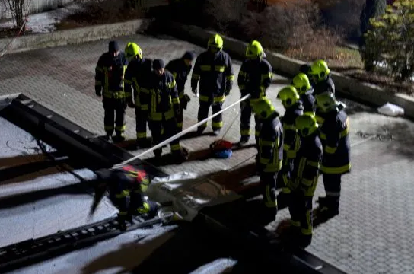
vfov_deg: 15.8
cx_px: 175
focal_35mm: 86
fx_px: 987
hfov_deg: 23.7
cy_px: 158
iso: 800
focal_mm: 48
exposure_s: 1/5
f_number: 5
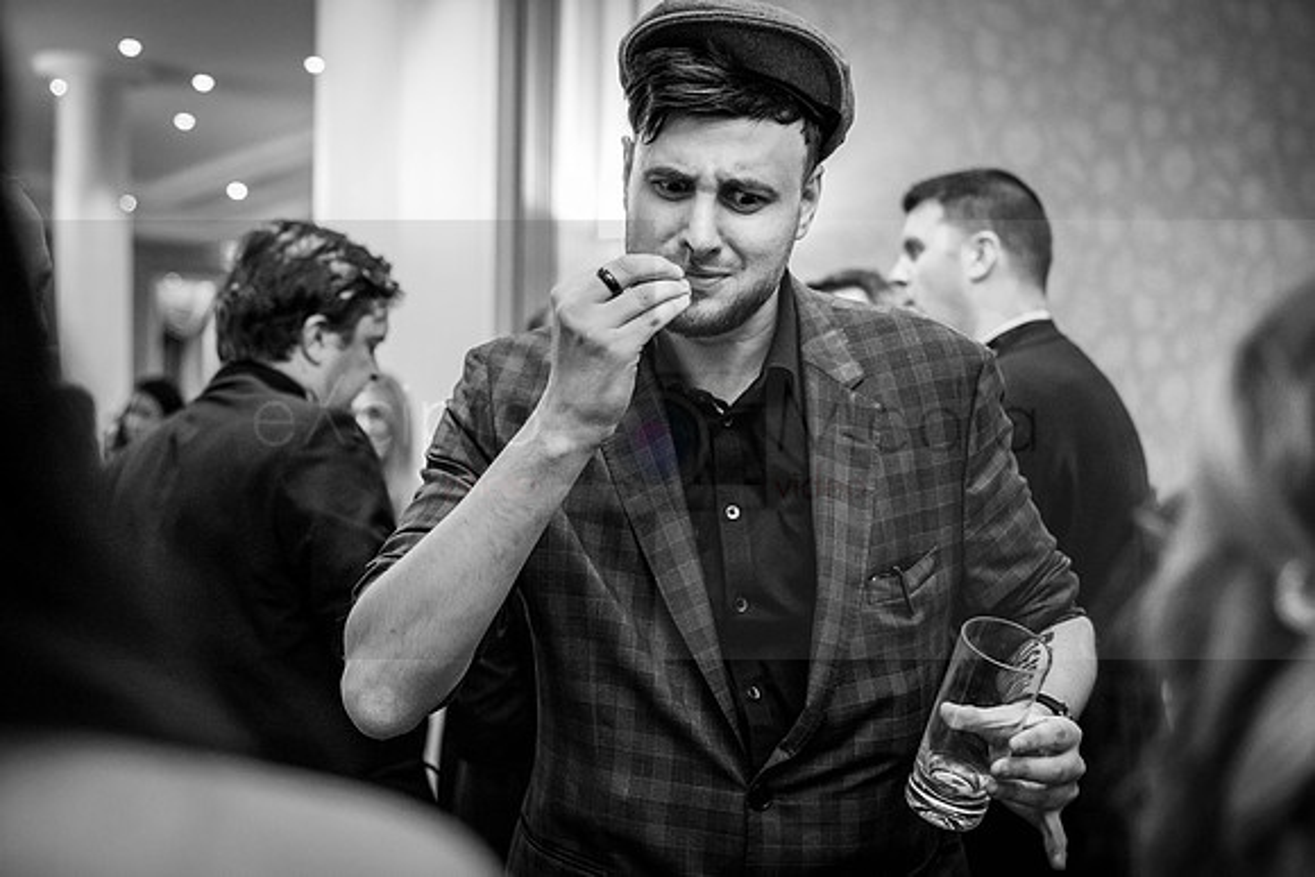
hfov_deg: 40.6
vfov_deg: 27.8
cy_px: 453
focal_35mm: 49
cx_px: 678
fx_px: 1775
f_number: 3.2
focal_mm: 47
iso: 6400
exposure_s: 1/100
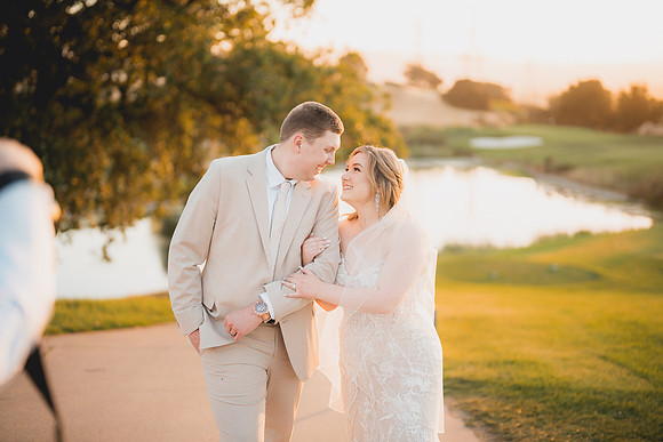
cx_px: 332
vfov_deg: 27.0
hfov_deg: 39.6
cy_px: 221
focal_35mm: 50
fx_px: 921
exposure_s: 1/500
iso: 125
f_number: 1.2
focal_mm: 50
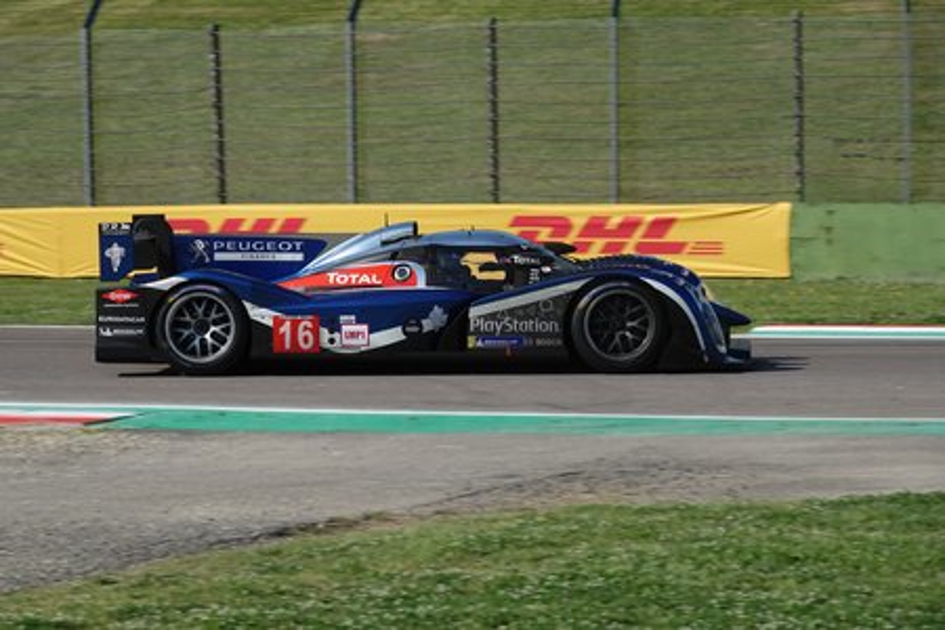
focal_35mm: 154
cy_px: 315
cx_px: 472
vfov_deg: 8.9
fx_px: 4042
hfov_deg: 13.3
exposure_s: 1/800
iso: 100
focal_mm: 56.39
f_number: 5
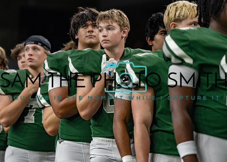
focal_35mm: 216
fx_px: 1393
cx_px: 86
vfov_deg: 6.7
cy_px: 70
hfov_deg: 9.3
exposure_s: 1/320
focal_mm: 178
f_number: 2.8
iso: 1250
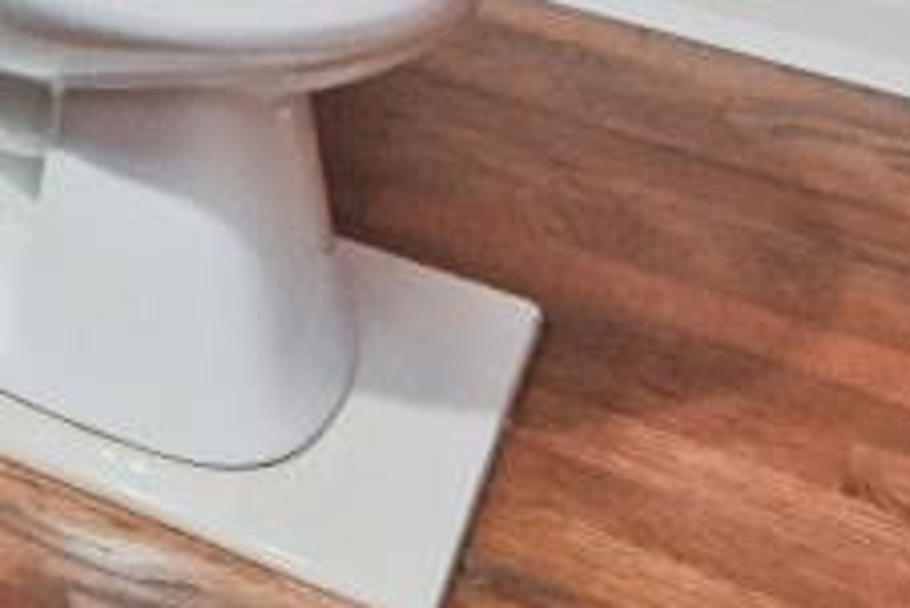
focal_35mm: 93
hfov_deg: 18.5
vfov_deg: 10.5
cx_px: -588
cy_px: -1208
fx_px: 2352
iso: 2800
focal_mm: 14
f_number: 4
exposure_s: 1/60
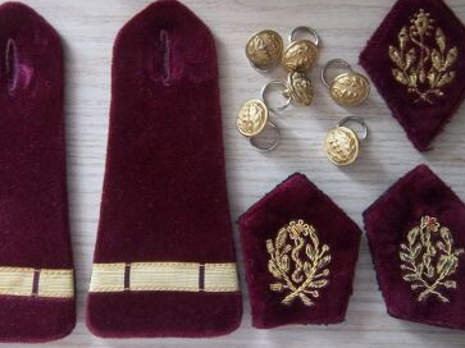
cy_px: 134
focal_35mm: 37
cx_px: 205
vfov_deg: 38.4
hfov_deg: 50.0
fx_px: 497
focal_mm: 5.05
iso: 160
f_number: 3.5
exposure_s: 1/15
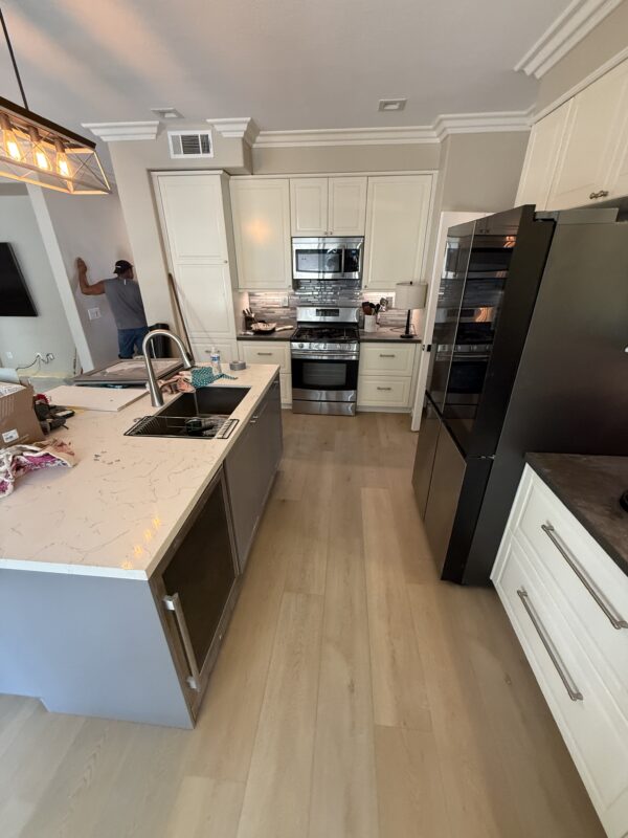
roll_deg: +1.5
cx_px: 314
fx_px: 339
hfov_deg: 85.7
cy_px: 419
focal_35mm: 14
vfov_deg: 102.1
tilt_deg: -24.2
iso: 400
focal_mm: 2.22
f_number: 2.2
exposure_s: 1/60
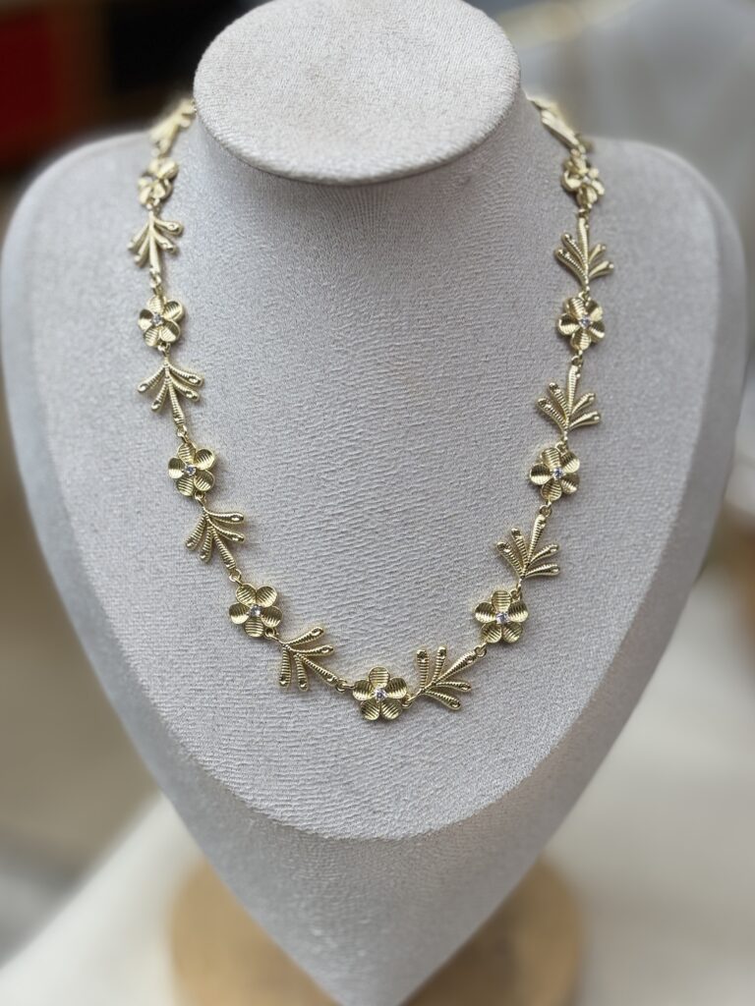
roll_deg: +0.0
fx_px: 1512
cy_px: 503
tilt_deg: -23.3
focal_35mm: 52
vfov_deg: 36.8
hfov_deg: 28.0
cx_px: 378
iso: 32
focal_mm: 5.96
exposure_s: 1/228
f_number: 1.6
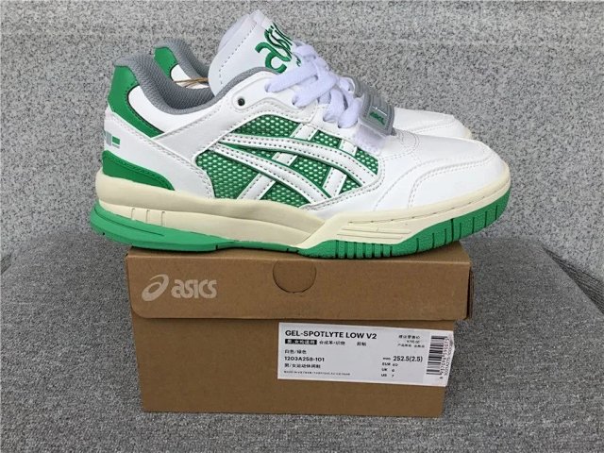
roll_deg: -0.9
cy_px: 226
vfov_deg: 45.4
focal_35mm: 31
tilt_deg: -22.5
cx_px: 302
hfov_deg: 58.4
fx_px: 541
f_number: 2.4
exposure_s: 1/637
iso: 25
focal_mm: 3.3
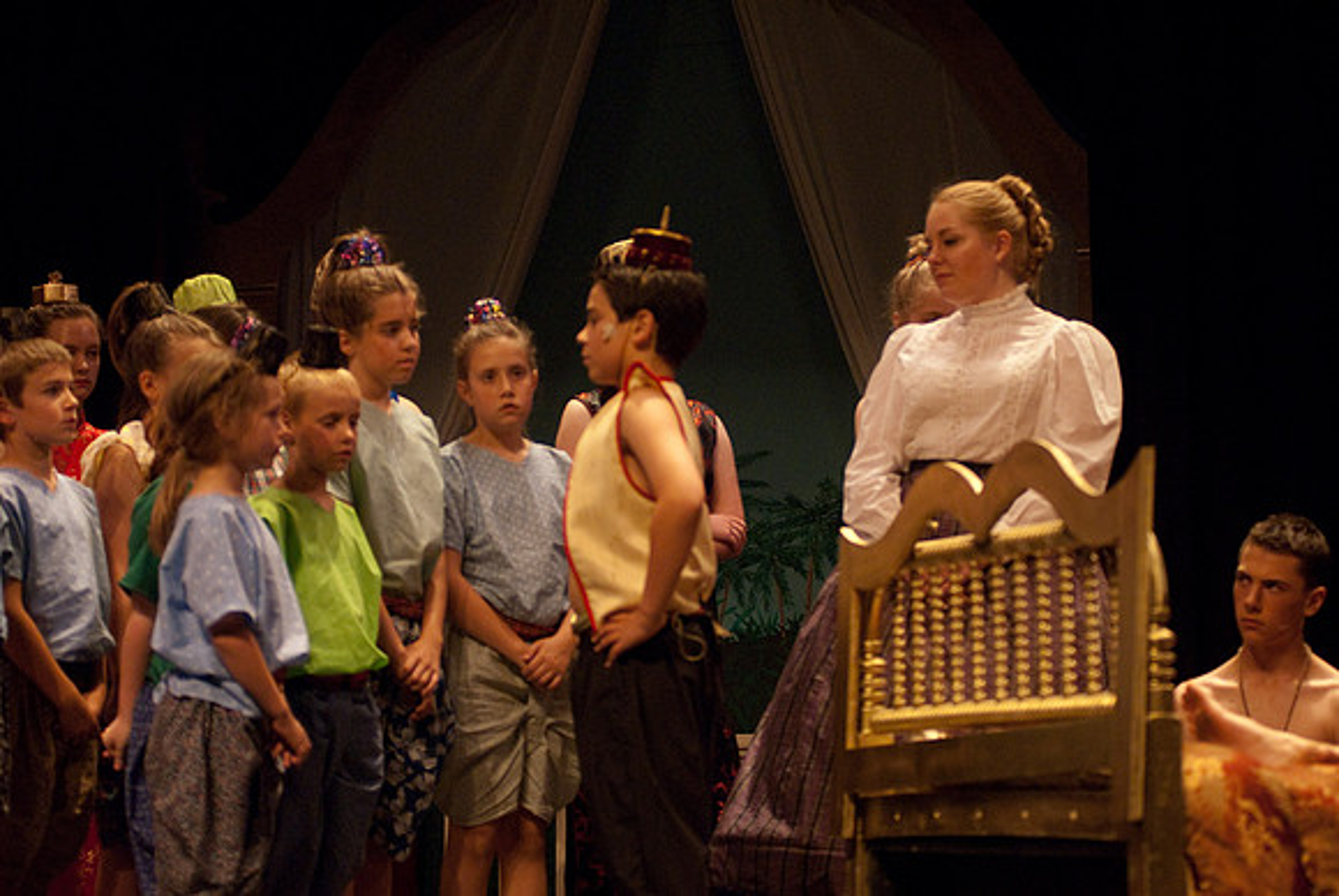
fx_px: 4468
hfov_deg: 17.0
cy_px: 448
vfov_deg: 11.4
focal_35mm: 120
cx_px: 670
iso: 1000
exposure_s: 1/200
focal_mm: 80
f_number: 2.8
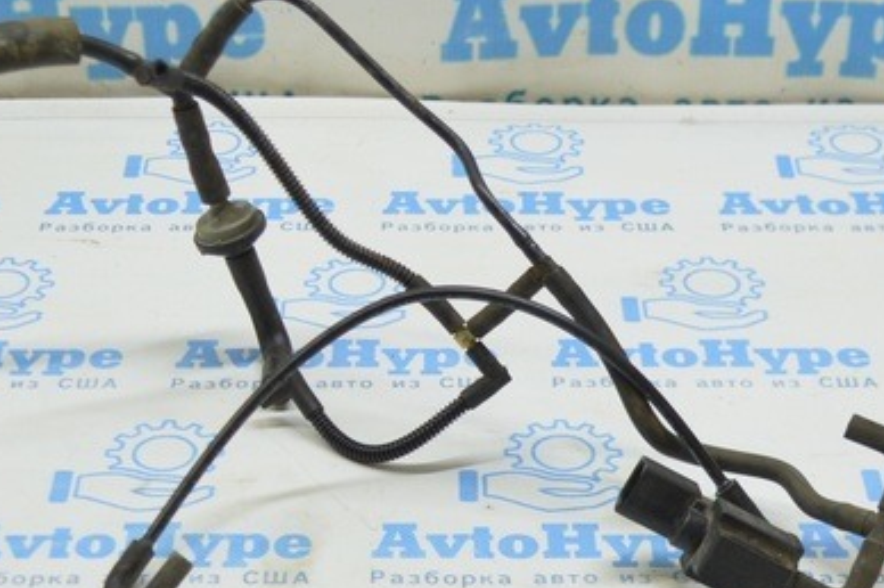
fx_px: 2134
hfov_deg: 23.4
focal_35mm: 87
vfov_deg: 15.3
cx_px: 403
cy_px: 628
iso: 400
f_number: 3.8
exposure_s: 1/60
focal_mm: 22
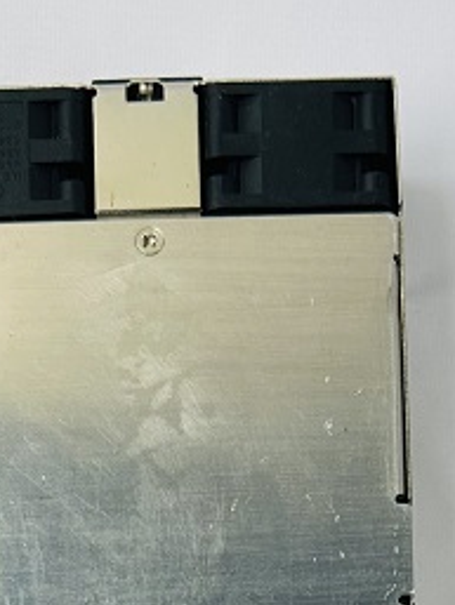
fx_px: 1646
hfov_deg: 15.7
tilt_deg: -86.4
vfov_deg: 17.9
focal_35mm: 94
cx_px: 335
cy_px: 991
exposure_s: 1/120
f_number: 1.78
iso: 64
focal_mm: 6.86
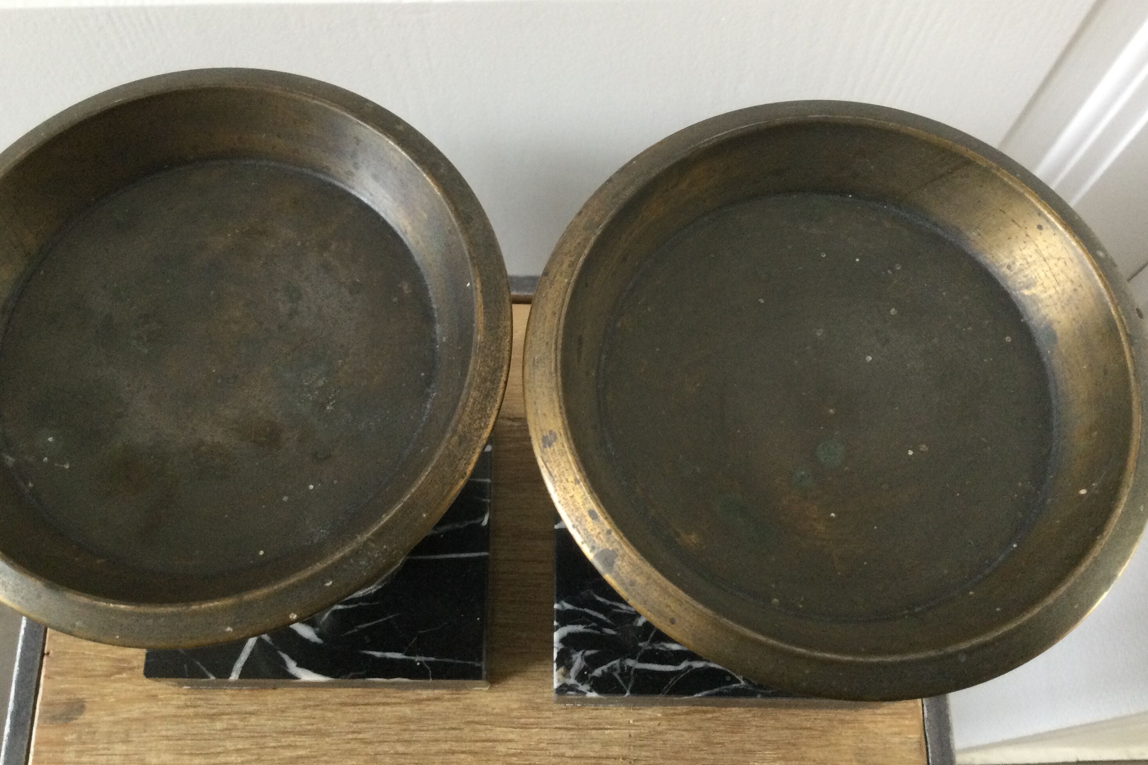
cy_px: 356
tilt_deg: -70.7
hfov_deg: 53.1
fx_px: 1148
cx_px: 533
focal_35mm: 36
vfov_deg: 36.9
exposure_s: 1/33
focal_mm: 3.3
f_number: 2.4
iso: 125
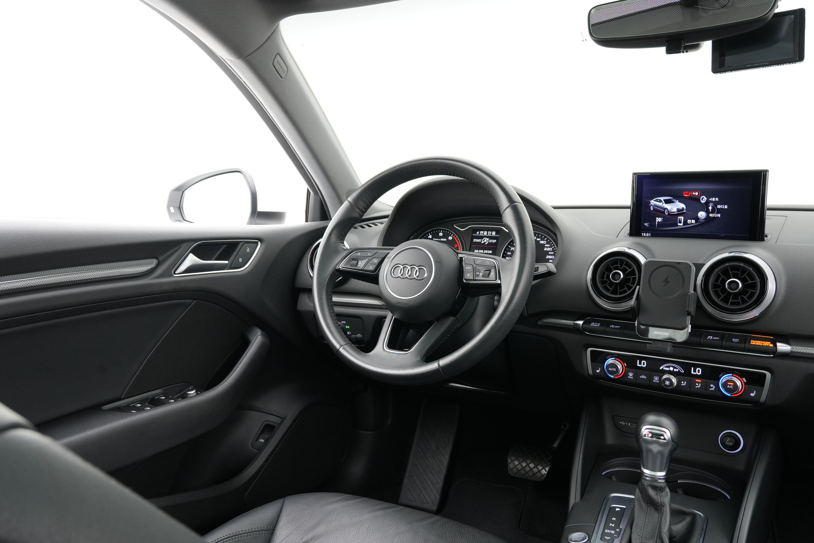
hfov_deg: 67.4
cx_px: 407
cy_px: 272
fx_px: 610
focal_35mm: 27
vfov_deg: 47.9
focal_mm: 18
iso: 1000
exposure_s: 1/30
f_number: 5.6
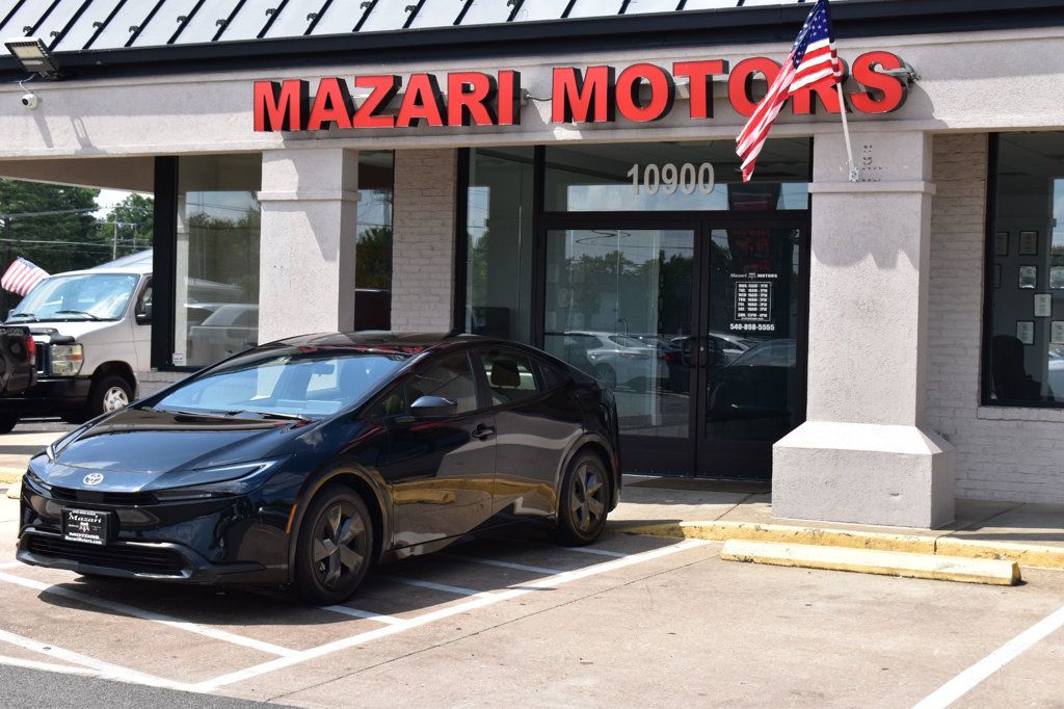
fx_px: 1773
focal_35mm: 60
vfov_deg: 22.6
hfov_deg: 33.4
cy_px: 354
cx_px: 532
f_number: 11
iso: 400
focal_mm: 40
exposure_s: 1/400
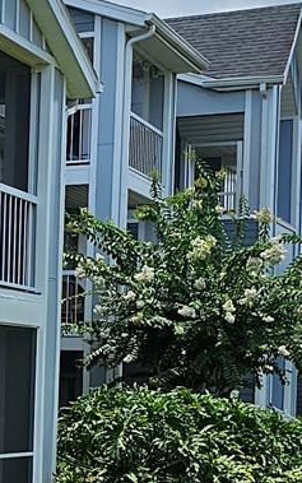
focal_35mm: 103
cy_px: 398
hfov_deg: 11.5
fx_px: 1356
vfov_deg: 19.9
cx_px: -291
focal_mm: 6.3
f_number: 1.7
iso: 10
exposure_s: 1/736
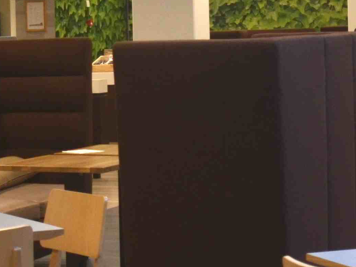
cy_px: 104
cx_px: 105
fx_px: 1398
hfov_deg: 14.5
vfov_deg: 10.9
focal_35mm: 136
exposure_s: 1/160
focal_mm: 20
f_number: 3.2
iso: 400
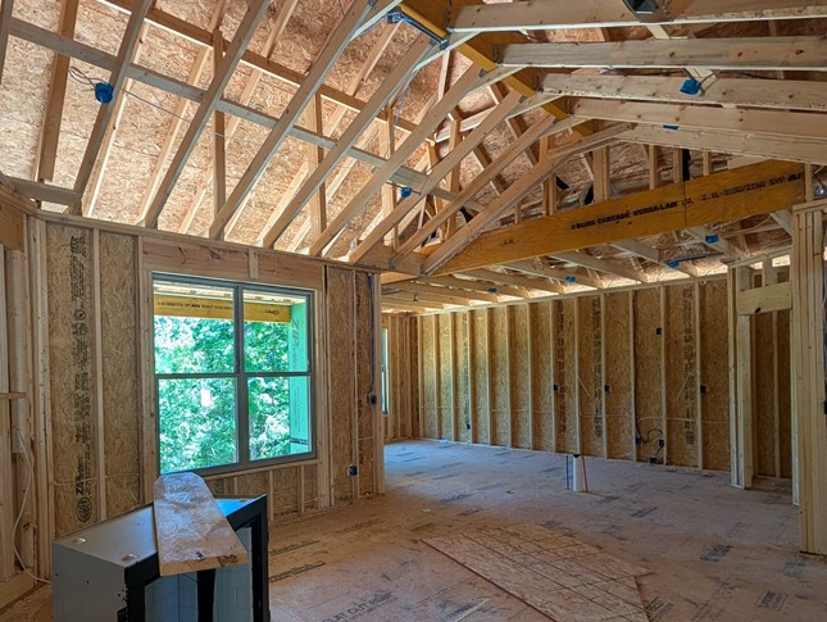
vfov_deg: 68.2
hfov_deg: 82.9
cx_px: 306
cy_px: 369
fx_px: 454
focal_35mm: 19
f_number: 1.7
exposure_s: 1/89.2
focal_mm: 2.02
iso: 50
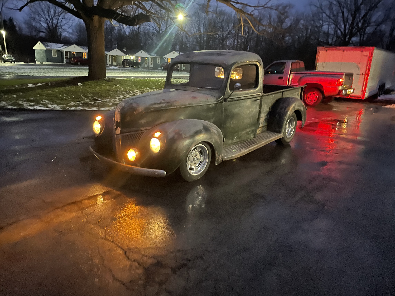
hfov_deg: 67.3
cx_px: 198
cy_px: 148
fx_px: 297
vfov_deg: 53.1
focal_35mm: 26
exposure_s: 1/15
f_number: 1.6
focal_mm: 4.2
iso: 1250
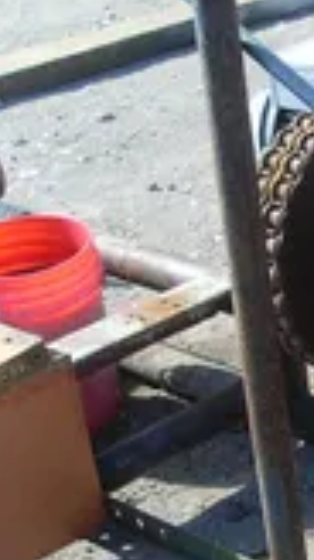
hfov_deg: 10.8
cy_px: 461
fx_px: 1498
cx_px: 662
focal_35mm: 101
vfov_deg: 20.9
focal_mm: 6.3
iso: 80
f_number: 3
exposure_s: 1/350
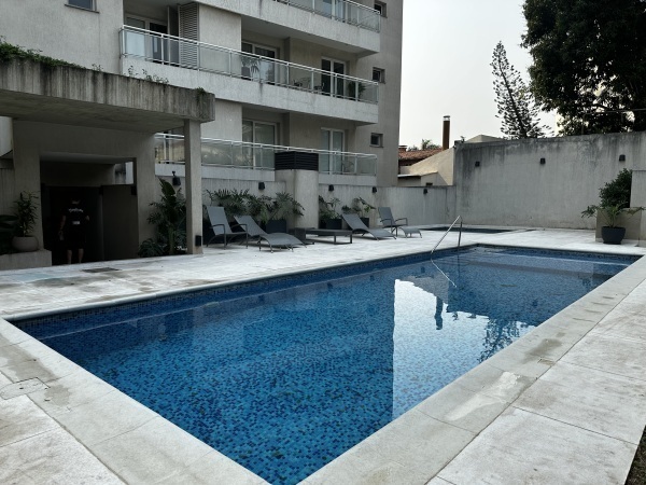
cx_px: 323
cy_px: 242
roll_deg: -0.8
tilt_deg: -6.3
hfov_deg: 71.6
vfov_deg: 56.8
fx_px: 448
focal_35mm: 24
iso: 80
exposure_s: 1/2110
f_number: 1.78
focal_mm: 6.86
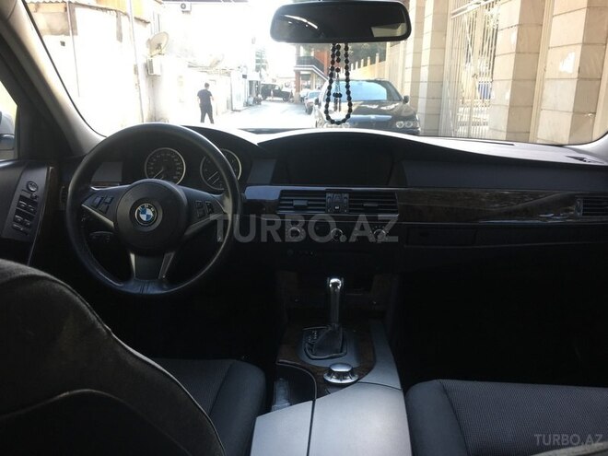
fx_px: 509
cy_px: 228
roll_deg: -0.3
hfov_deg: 61.7
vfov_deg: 48.2
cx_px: 304
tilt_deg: -15.4
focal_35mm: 29
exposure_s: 1/100
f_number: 2.2
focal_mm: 4.15
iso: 40
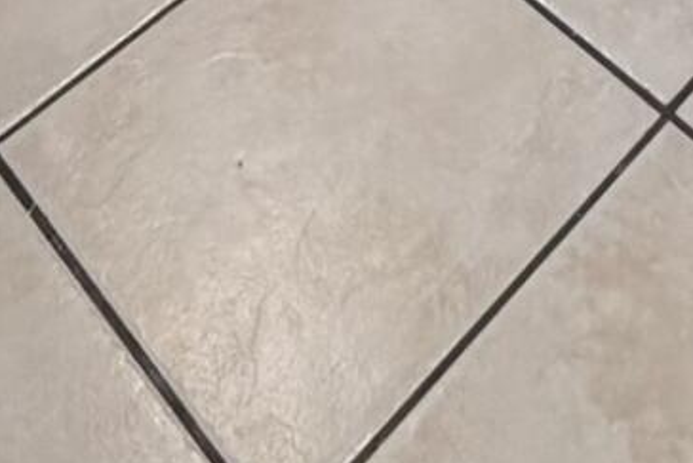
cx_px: 537
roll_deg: +1.7
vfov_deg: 10.6
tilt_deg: -14.9
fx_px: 1541
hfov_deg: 25.0
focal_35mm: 80
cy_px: -993
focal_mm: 2.22
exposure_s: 1/120
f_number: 2.2
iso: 200
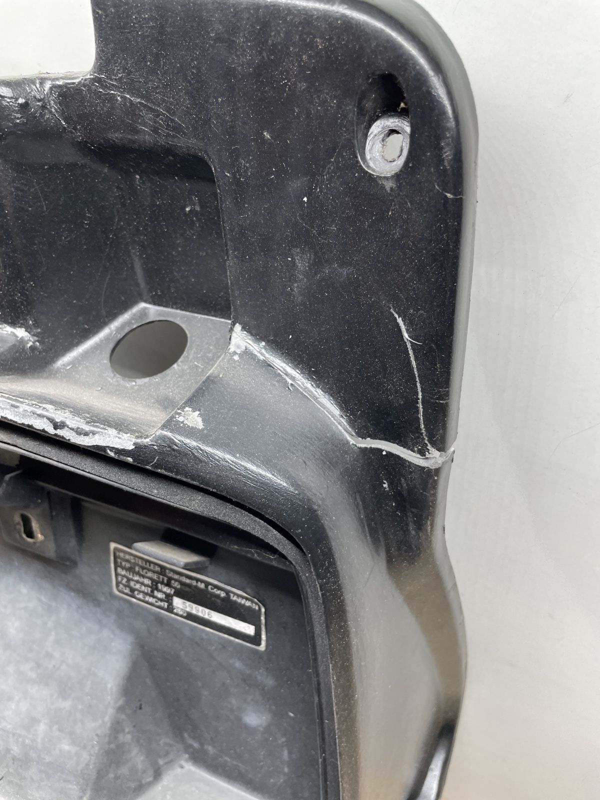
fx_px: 601
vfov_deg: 67.3
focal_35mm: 26
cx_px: 300
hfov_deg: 53.1
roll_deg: +0.6
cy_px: 400
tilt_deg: -39.6
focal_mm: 4.2
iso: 100
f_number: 1.6
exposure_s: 1/100
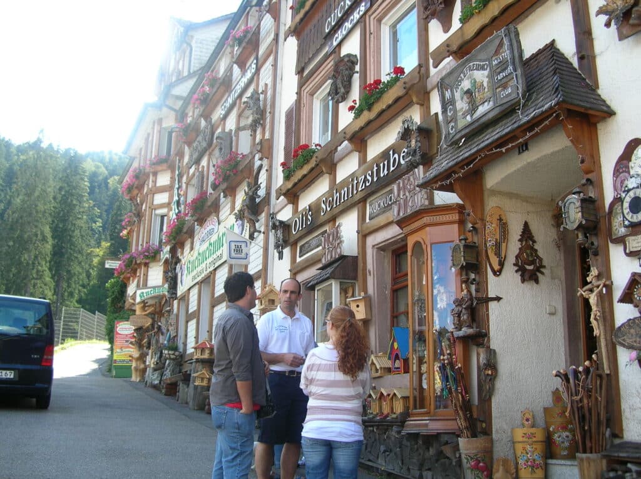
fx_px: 666
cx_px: 320
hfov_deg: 51.4
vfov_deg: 39.6
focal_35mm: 36
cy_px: 240
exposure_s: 1/170
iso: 50
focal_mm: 6
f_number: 2.7
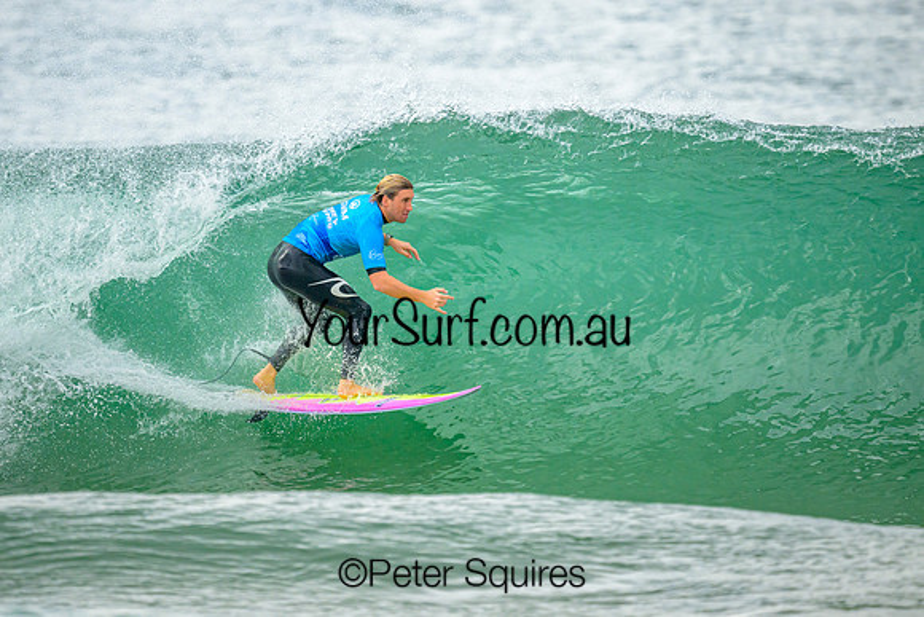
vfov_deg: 1.4
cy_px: 234
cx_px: 419
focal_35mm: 1003
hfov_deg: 2.1
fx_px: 25748
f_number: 6.3
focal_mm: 800
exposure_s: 1/2000
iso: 720
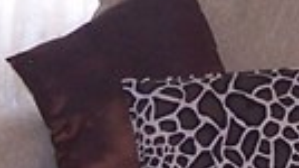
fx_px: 2502
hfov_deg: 6.8
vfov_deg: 3.8
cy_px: -38
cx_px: 230
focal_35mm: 316
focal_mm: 6.3
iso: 140
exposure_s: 1/60
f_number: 2.8
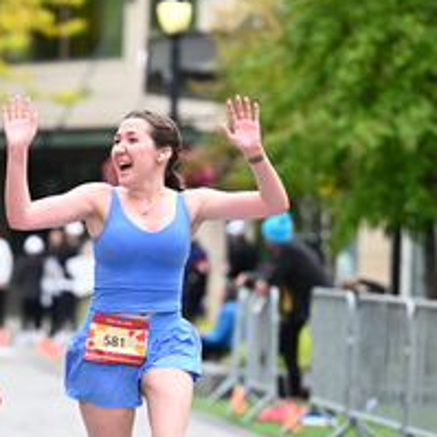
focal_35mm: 294
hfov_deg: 6.0
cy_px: 239
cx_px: 102
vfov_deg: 6.0
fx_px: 4199
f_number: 2.8
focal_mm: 125
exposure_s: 1/2000
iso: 640
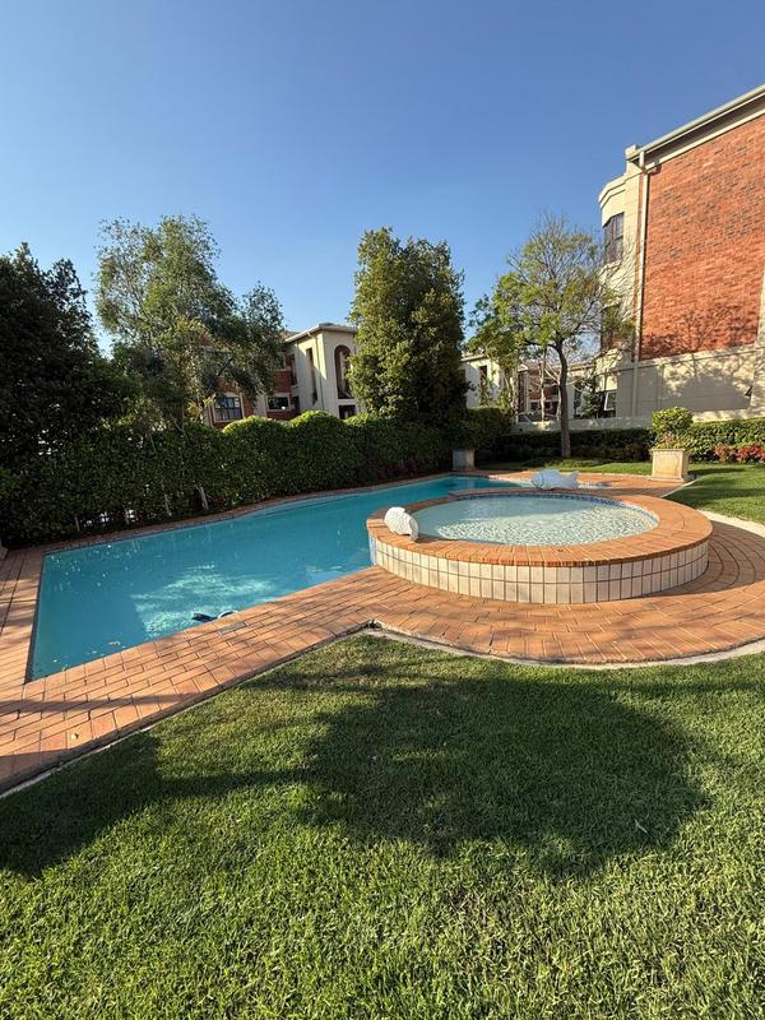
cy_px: 510
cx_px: 382
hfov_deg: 85.7
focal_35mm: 14
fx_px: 413
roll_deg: +3.4
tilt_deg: -10.8
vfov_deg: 102.1
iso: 50
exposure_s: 1/596
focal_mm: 2.22
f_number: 2.2
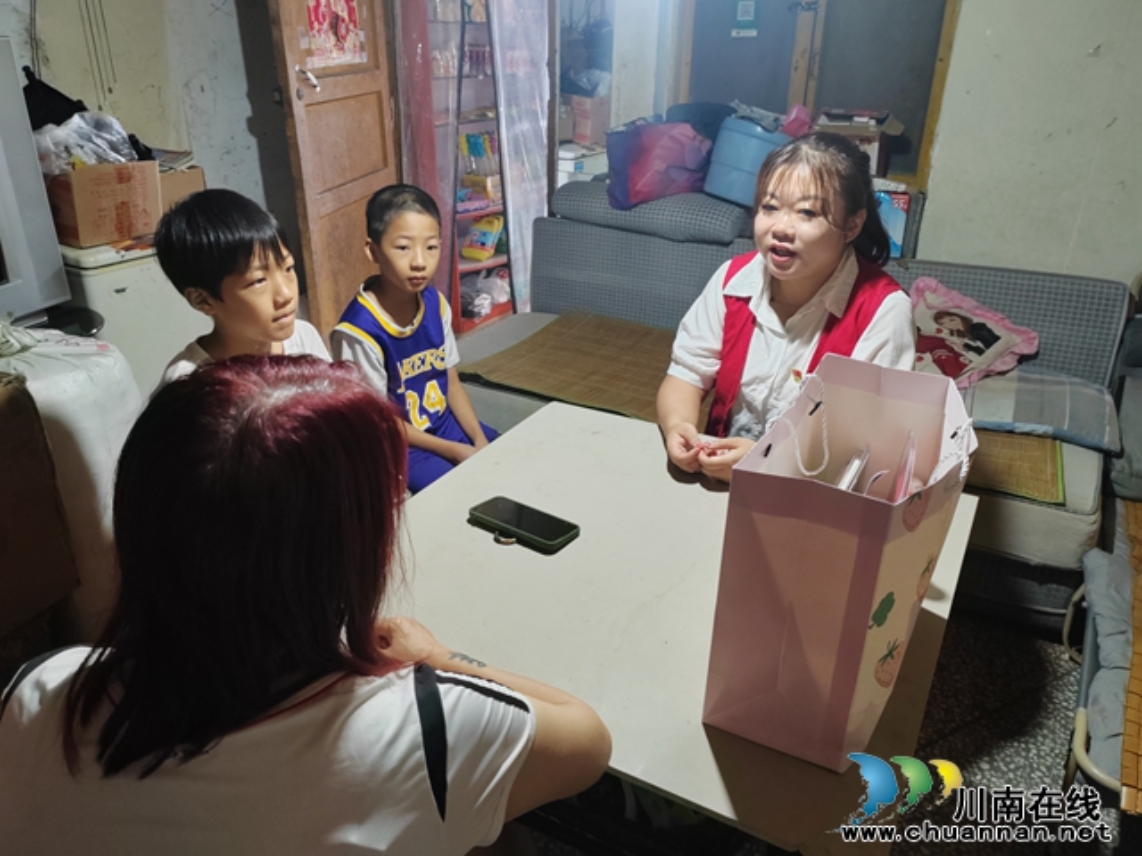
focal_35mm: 27
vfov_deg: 51.4
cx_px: 571
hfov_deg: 65.3
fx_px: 891
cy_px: 428
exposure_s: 1/50
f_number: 1.9
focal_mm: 5.52
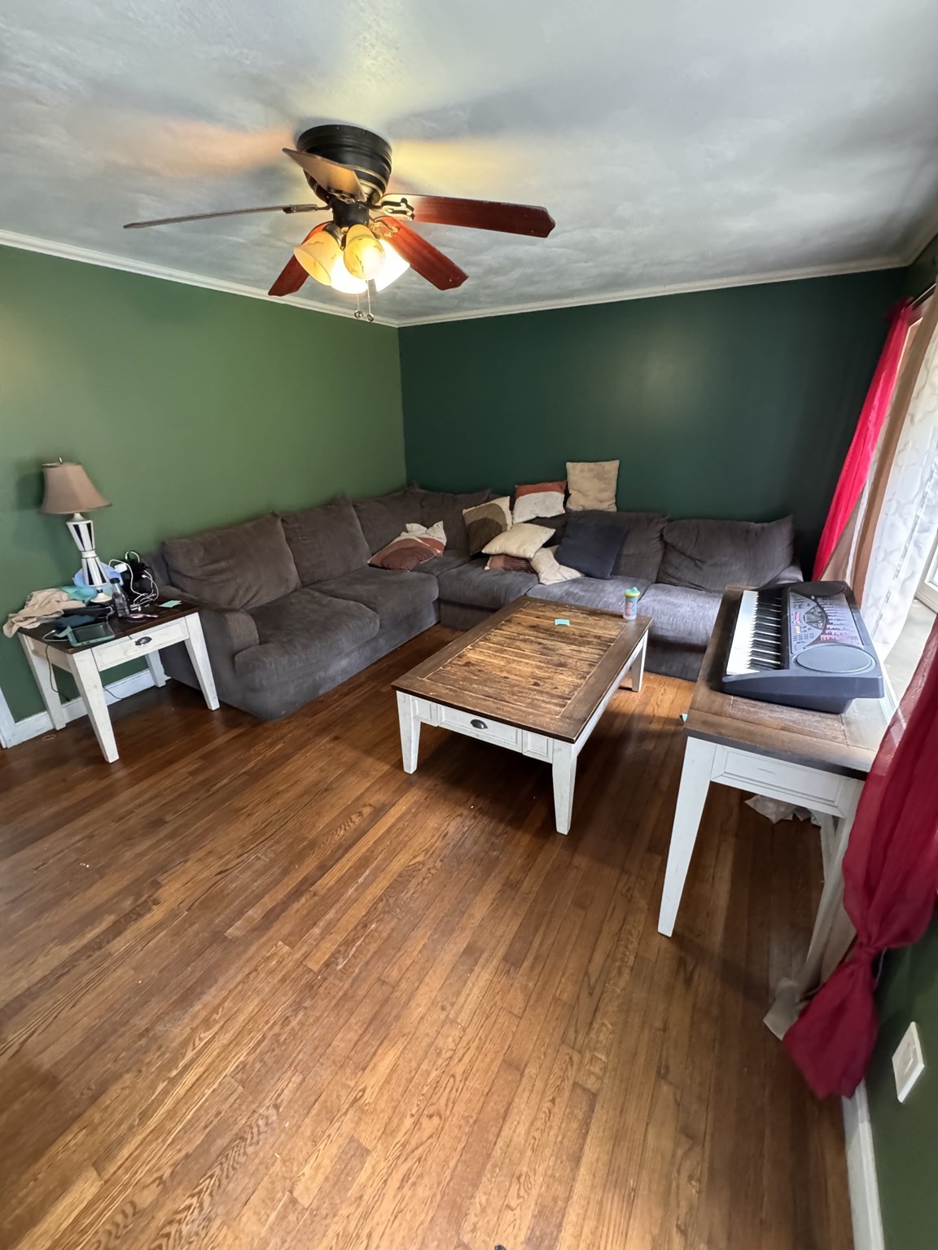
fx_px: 506
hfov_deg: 85.7
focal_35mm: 14
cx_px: 469
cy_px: 625
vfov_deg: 102.1
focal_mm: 2.22
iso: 1250
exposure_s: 1/60
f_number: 2.2
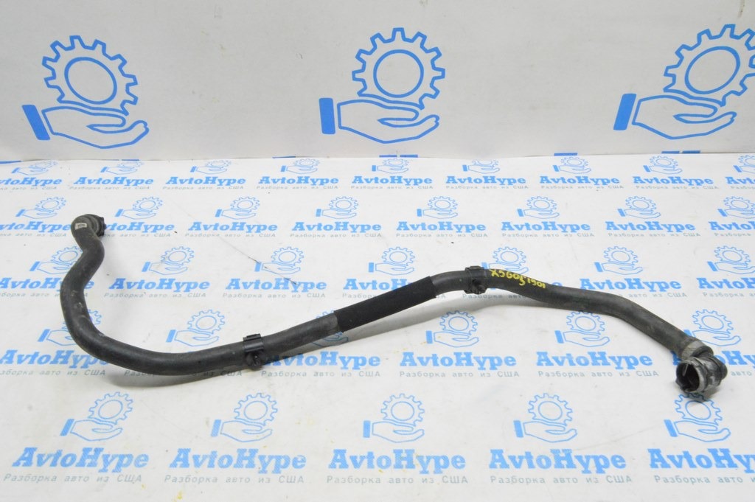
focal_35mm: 27
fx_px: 566
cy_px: 251
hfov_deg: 67.4
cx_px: 378
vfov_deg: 47.9
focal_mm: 18
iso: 6400
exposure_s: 1/20
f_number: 20
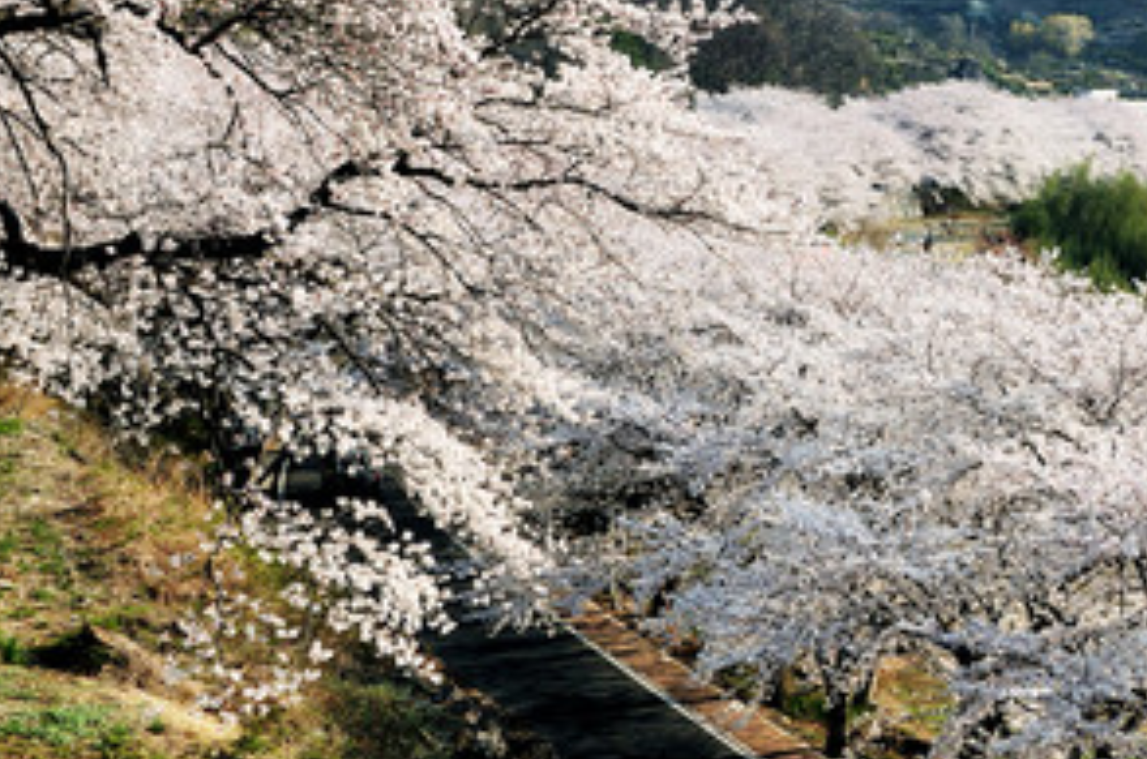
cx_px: 1088
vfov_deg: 16.8
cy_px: 133
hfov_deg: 24.5
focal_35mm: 80
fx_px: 2543
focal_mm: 26
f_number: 11
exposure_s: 1/125
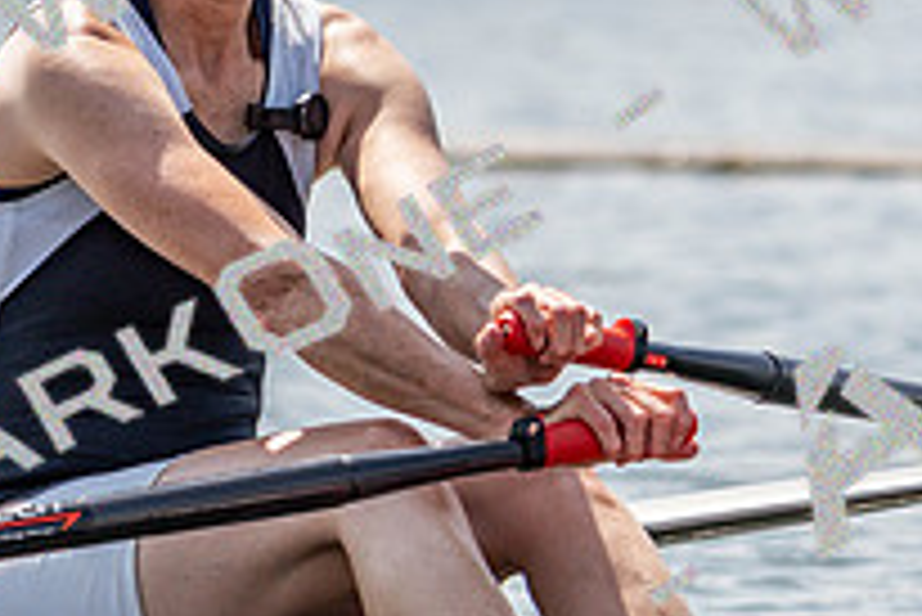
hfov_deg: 3.6
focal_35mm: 566
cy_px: 133
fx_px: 14506
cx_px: 409
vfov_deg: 2.4
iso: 200
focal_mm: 200
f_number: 5.6
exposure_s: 1/1600
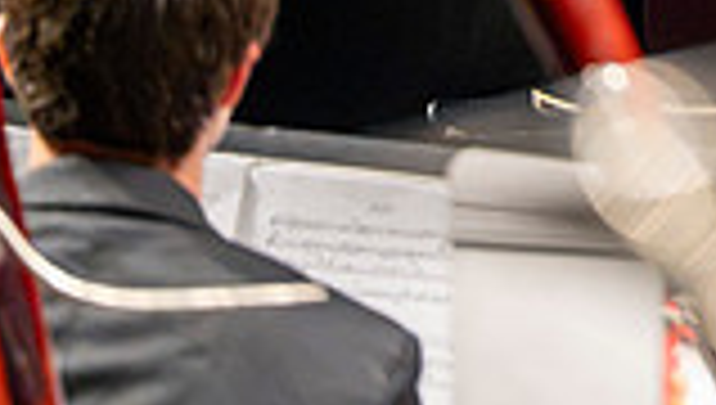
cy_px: -340
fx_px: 12340
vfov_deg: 1.9
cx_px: 1148
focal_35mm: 649
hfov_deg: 3.3
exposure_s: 1/640
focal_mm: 170
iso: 12800
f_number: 2.8
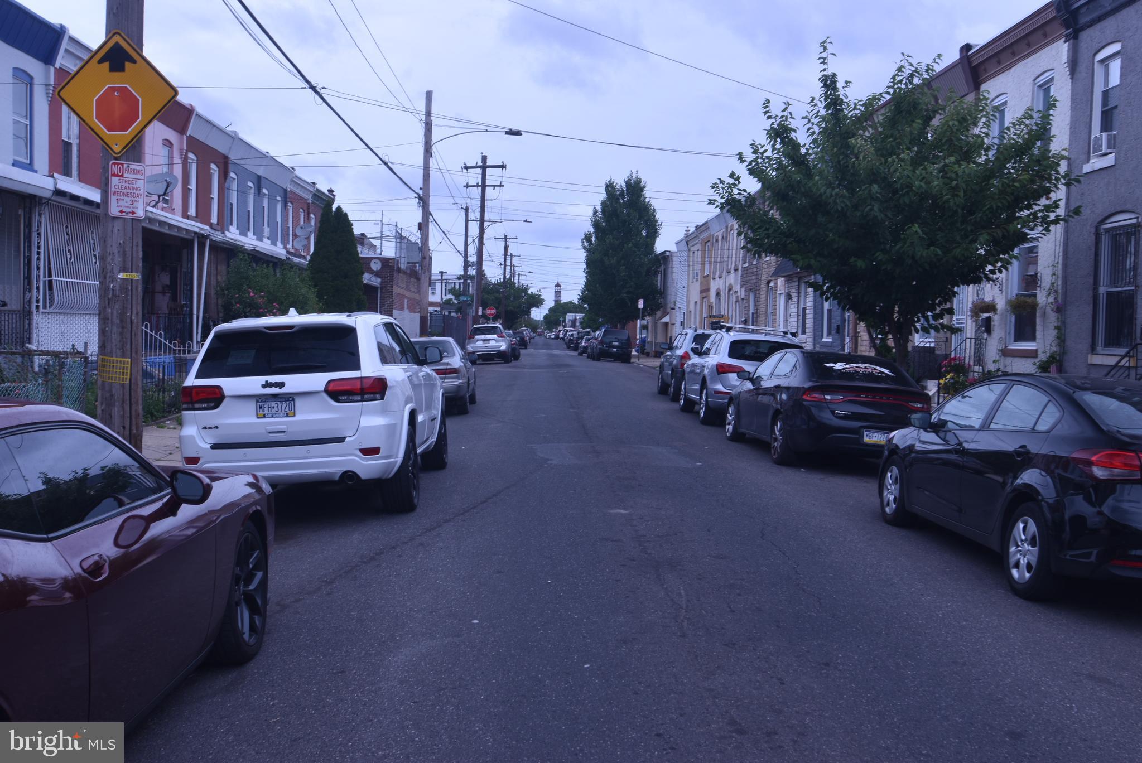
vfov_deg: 36.9
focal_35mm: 36
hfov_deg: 53.1
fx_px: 1143
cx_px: 571
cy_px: 382
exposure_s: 1/40
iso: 160
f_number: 13
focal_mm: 24
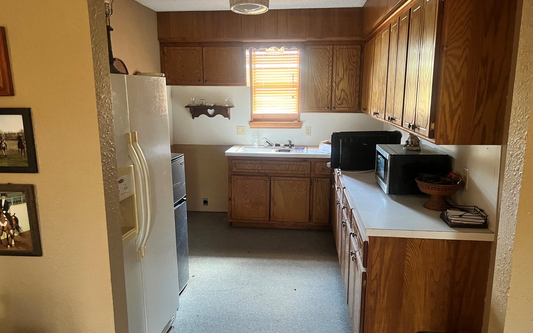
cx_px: 268
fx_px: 407
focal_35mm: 28
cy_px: 169
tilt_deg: -10.9
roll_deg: -0.8
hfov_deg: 66.5
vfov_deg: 44.5
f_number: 1.5
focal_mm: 5.7
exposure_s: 1/40
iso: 500
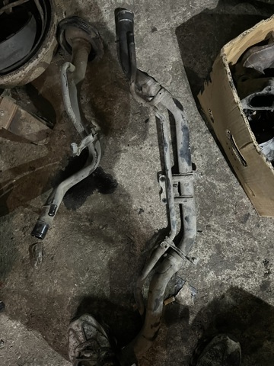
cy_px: 183
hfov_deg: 53.1
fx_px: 274
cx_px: 137
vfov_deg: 67.3
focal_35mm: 26
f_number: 1.6
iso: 800
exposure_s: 1/25
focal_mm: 5.1
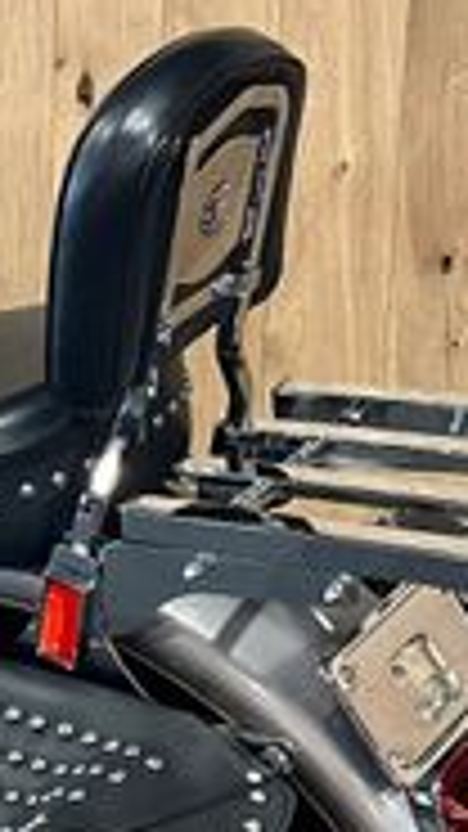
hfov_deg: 11.6
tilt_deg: -14.6
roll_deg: +0.1
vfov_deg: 21.6
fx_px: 2163
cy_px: 598
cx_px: -310
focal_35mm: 98
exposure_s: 1/25
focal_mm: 5.1
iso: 500
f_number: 1.6
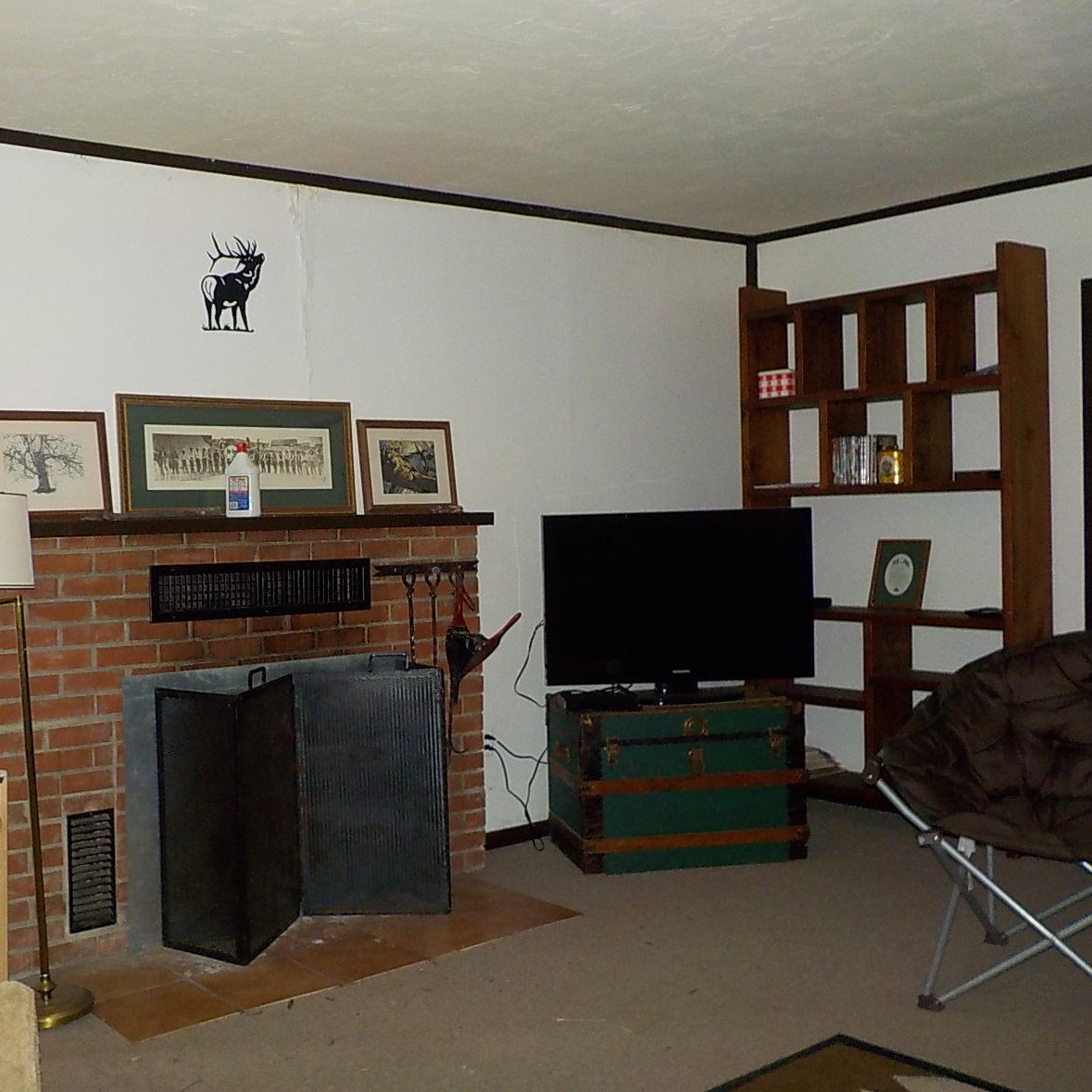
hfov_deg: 45.6
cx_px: 395
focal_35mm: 36
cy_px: 544
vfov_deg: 46.0
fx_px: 1285
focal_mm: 4.1
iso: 320
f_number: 3.3
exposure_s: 1/30
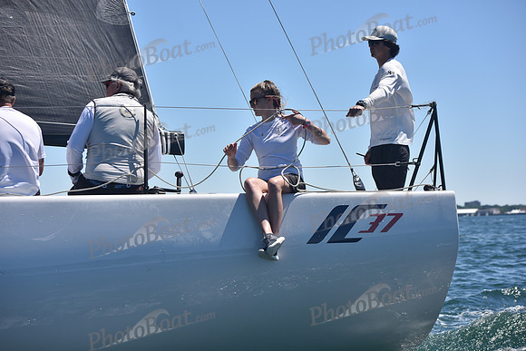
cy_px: 176
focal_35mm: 70
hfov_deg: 28.8
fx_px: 1023
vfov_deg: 19.5
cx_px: 263
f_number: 5
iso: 200
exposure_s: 1/1000
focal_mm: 70
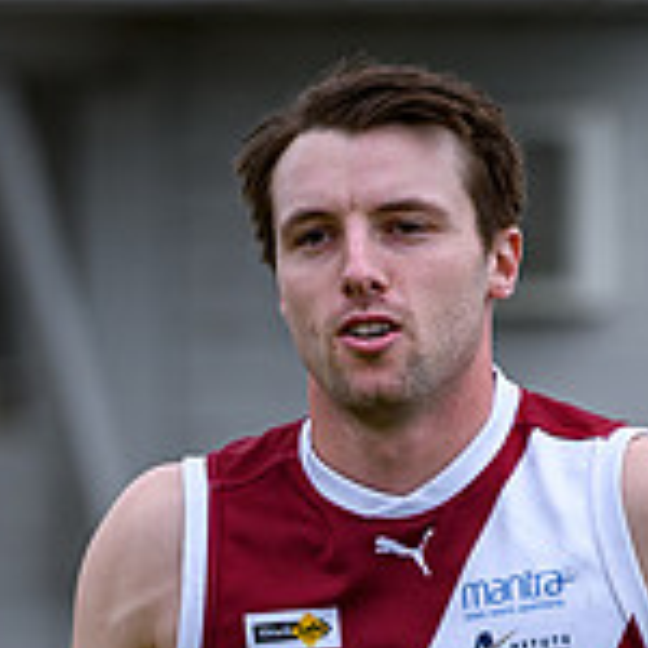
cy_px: 806
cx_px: 233
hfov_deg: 1.7
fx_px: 21708
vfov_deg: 1.7
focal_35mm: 1025
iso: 200
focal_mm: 170
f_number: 2.8
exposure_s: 1/1600
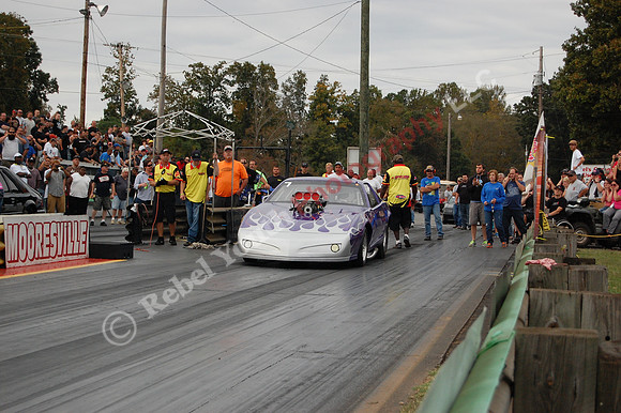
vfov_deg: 16.5
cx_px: 310
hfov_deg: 24.6
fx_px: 1422
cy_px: 206
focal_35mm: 82
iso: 800
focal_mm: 55
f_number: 5.6
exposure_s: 1/500
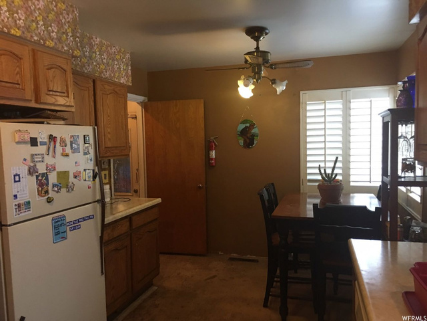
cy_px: 160
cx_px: 214
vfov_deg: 48.2
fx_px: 358
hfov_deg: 61.7
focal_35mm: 29
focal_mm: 4.15
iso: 64
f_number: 2.2
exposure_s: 1/15
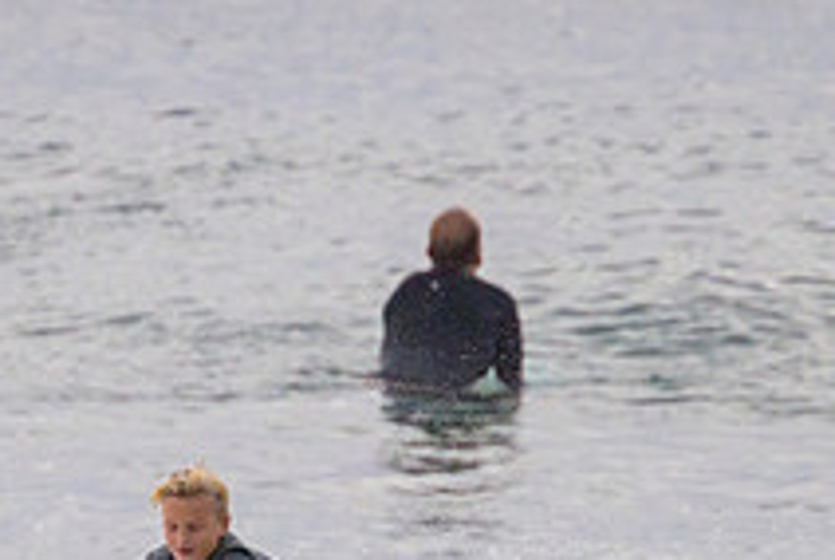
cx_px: 339
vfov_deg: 0.6
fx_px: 50750
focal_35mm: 2185
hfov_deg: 0.9
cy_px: 700
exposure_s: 1/2000
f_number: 11
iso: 1800
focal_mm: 800
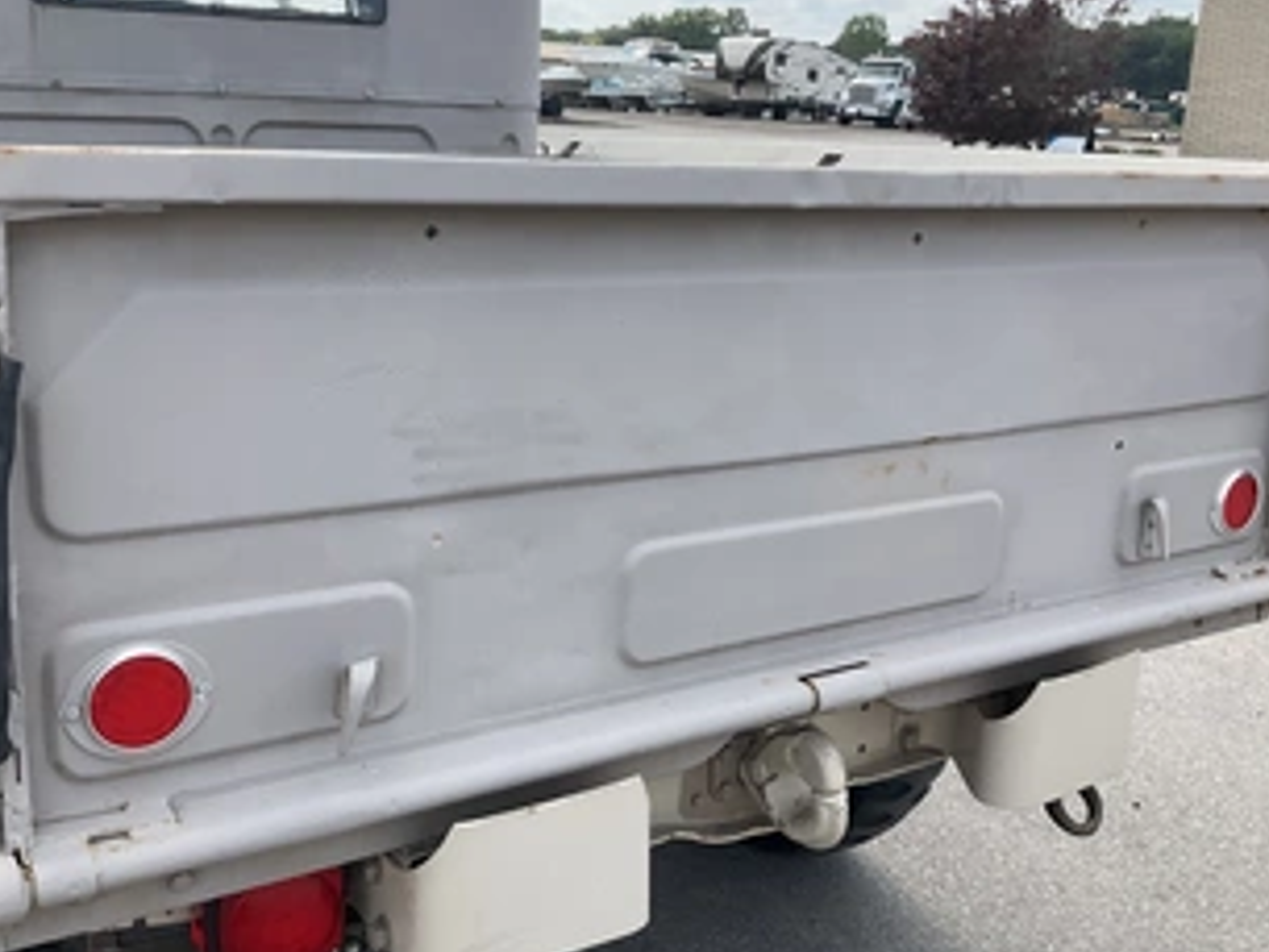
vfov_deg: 37.7
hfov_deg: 49.0
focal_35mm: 38
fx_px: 1394
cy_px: 470
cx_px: 624
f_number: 1.8
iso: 25
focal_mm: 3
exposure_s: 1/944
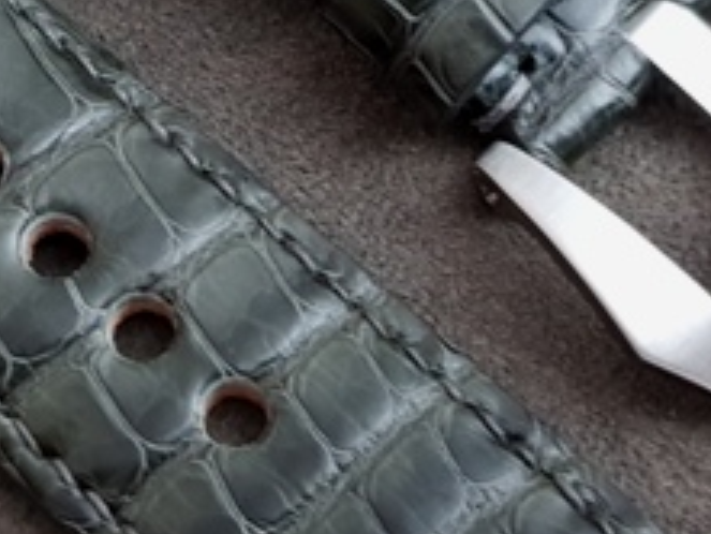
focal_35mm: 94
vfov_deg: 15.7
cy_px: 119
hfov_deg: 20.7
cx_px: 183
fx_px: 1932
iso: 200
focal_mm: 4.2
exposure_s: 1/11
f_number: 1.7
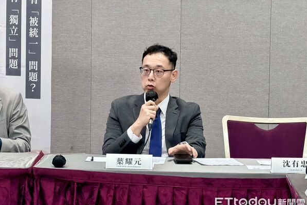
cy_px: 96
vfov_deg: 13.0
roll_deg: -1.2
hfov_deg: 19.5
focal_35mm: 105
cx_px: 154
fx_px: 895
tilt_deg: -5.5
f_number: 2.8
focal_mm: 16.89
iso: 640
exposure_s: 1/120
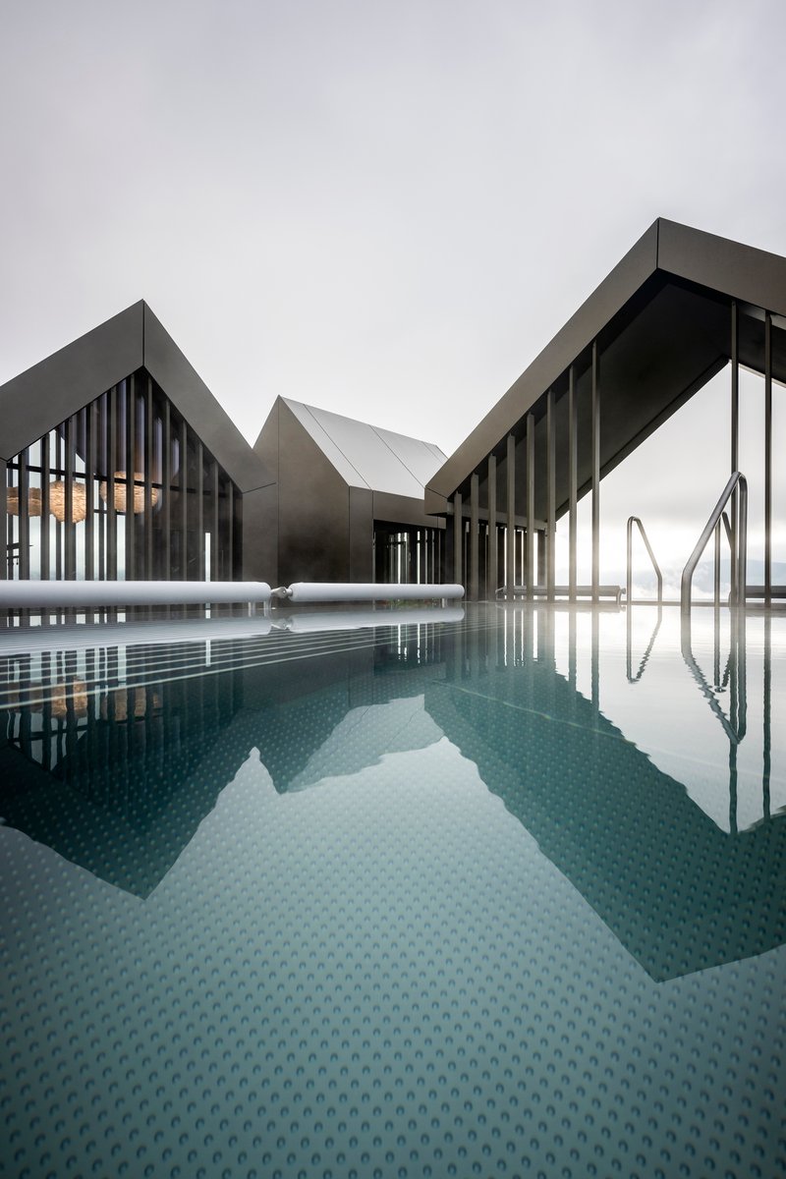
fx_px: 557
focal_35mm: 17
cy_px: 590
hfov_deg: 70.4
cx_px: 393
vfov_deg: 93.3
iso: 250
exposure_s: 1/250
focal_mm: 17
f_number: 7.1
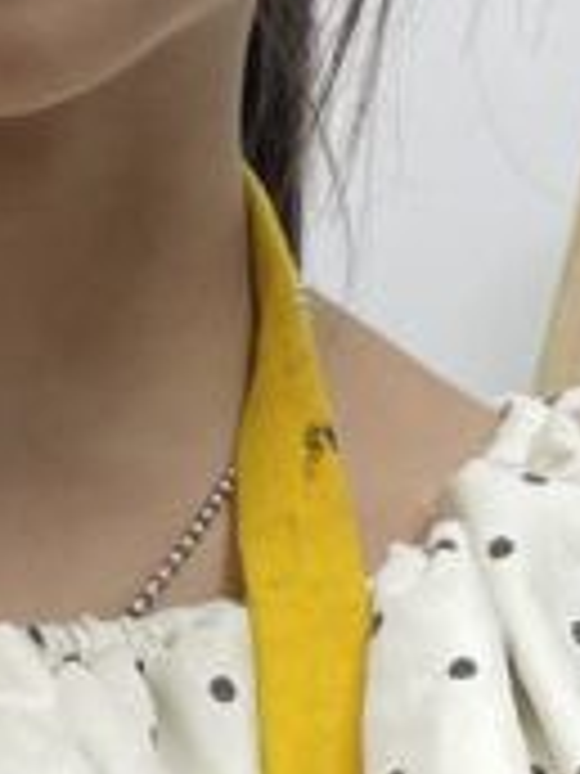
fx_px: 3373
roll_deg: -1.3
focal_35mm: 151
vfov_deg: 12.8
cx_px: -157
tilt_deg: -19.2
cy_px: 878
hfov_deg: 9.7
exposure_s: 1/100
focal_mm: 4.2
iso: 64
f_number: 1.6
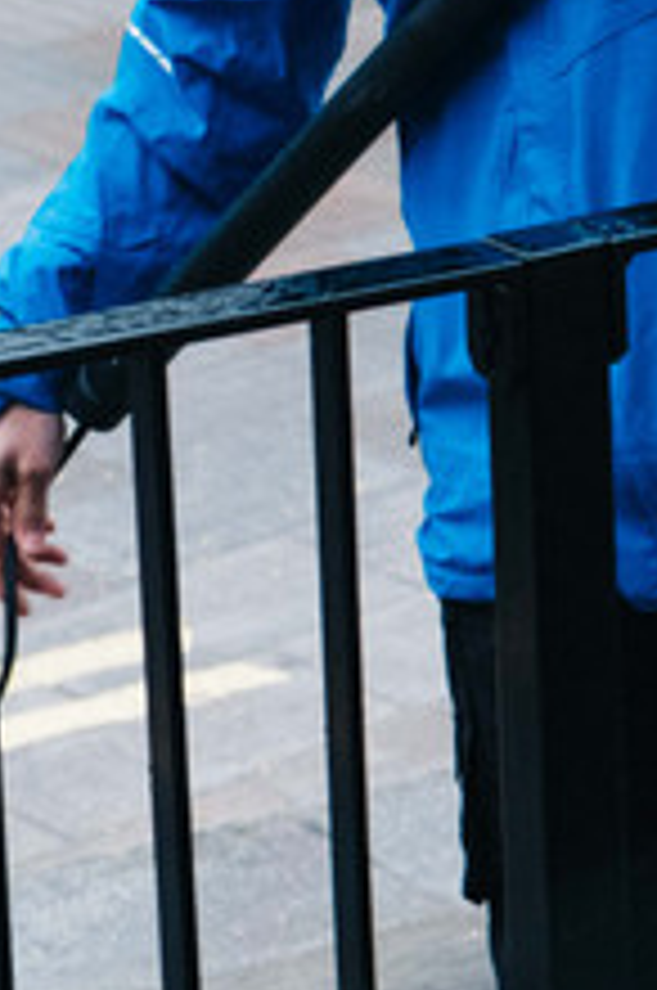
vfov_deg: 8.4
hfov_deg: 5.7
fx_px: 6645
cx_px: 376
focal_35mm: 242
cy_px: -248
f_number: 4
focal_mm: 55
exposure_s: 1/160
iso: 1000
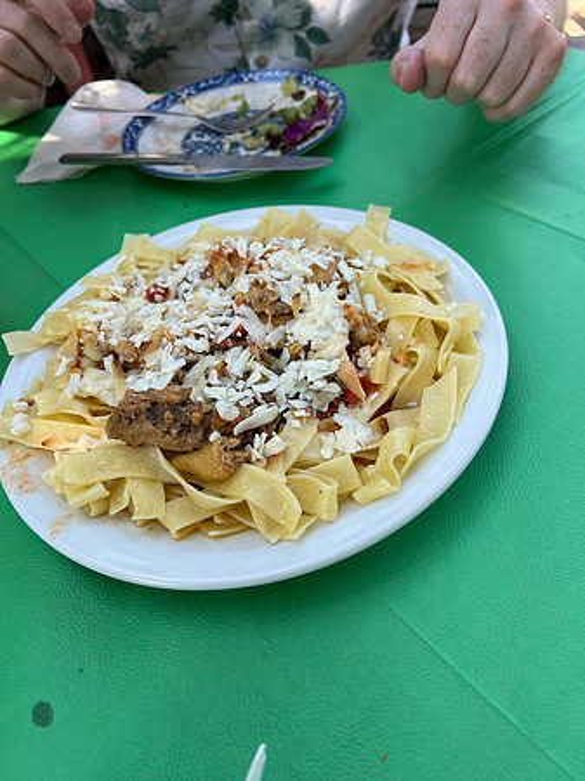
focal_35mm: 26
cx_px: 292
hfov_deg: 53.0
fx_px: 586
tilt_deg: -47.8
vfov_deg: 67.3
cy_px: 390
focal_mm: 5.7
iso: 50
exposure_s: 1/628
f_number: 1.5
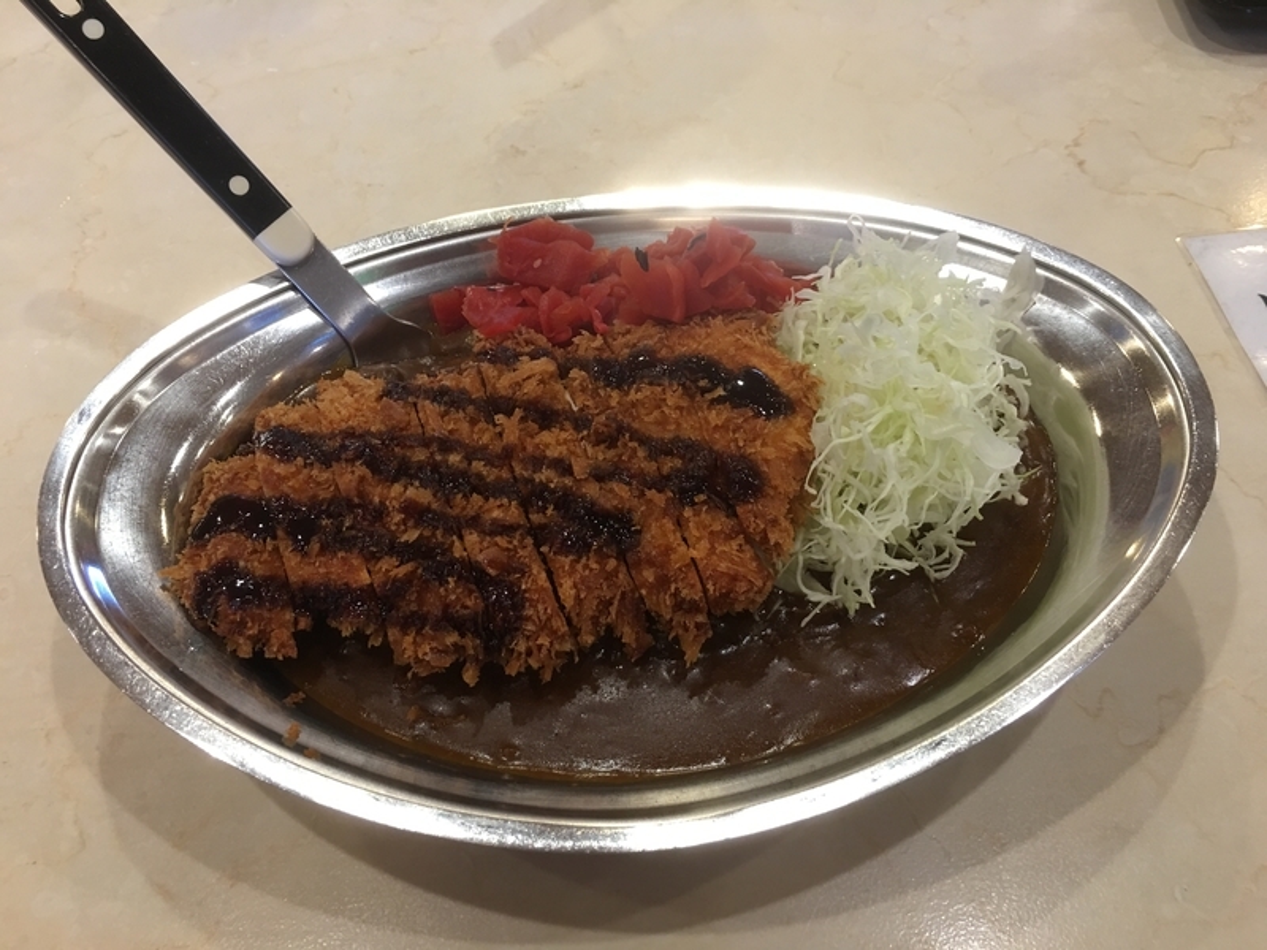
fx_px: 1061
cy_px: 475
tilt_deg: -55.2
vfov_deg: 48.2
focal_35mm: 29
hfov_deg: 61.7
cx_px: 634
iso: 50
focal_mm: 4.15
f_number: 2.2
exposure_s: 1/15
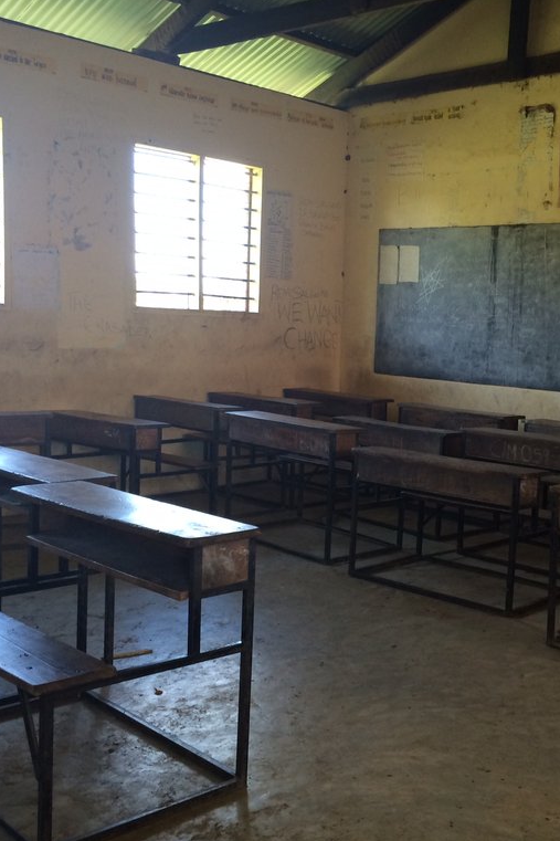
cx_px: 421
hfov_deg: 31.3
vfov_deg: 46.4
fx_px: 980
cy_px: 420
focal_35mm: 42
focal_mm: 4.12
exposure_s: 1/30
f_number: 2.2
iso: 40
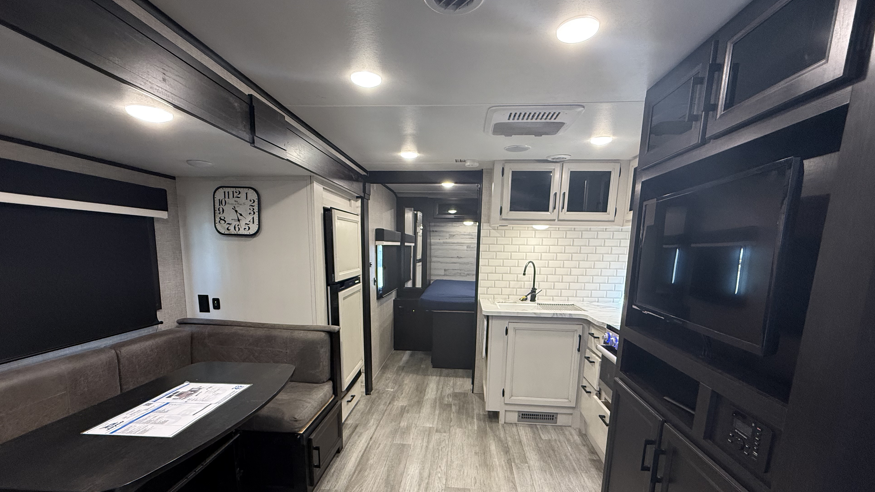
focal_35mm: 16
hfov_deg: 99.4
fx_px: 371
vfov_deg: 65.9
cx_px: 436
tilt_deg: -10.7
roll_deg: -0.4
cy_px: 312
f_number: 2.2
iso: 320
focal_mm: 2.22
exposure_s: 1/71
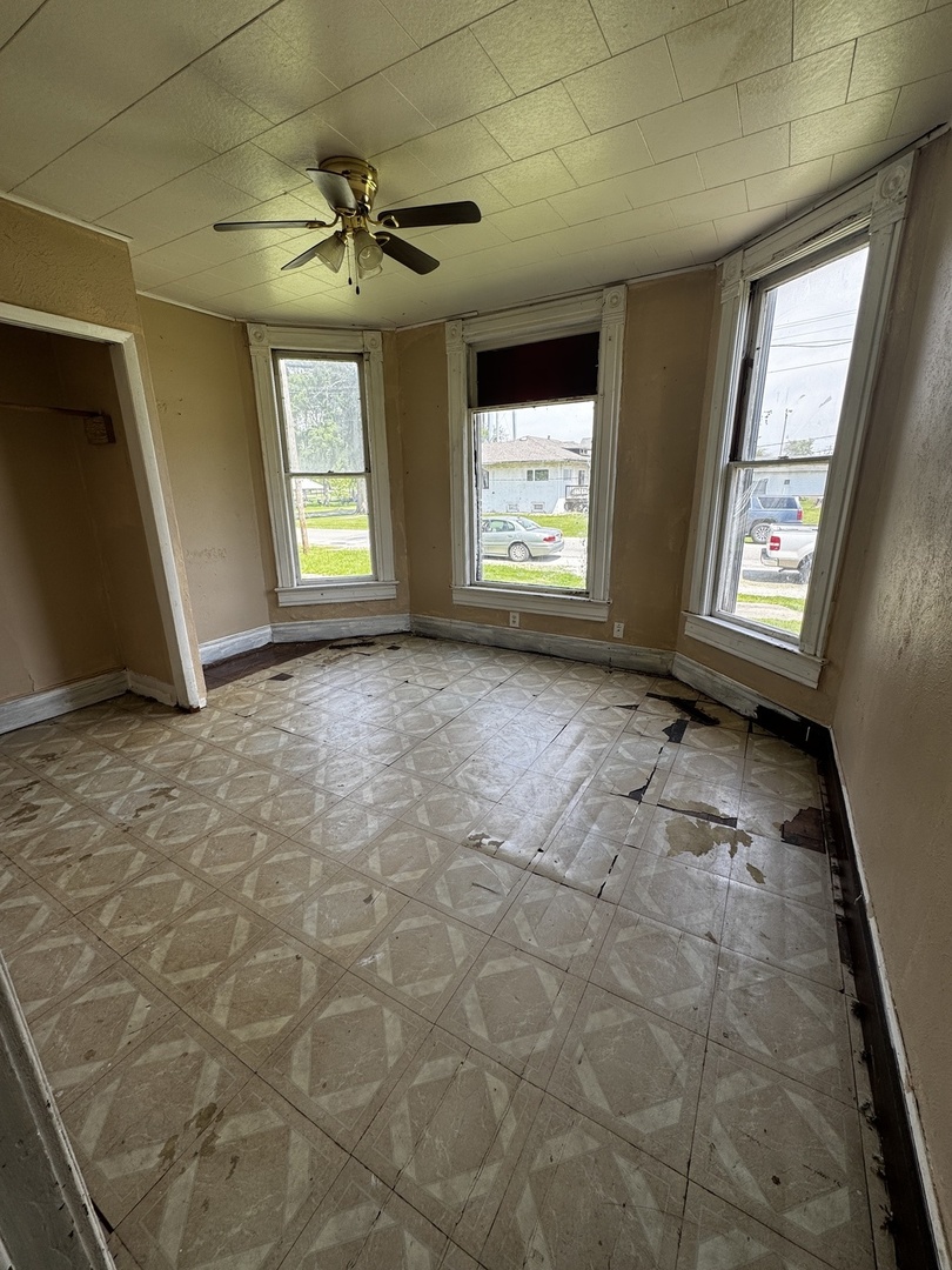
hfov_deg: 85.7
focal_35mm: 14
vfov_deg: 102.1
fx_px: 513
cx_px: 476
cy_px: 635
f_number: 2.2
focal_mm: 2.22
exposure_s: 1/243
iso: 40
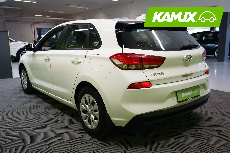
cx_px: 115
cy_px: 76
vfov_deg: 40.0
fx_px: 211
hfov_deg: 57.2
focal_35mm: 33
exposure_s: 1/30
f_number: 4.5
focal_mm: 33
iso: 800
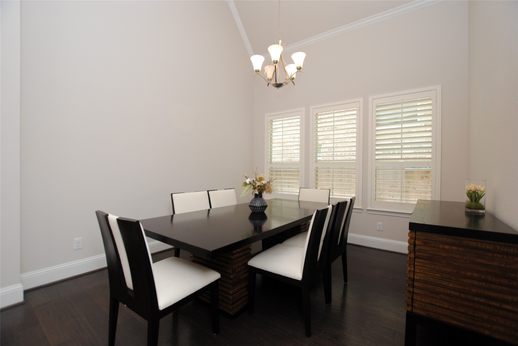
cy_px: 173
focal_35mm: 15
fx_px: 216
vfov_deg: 77.5
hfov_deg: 100.3
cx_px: 259
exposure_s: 1/60
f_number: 4
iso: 200
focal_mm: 10
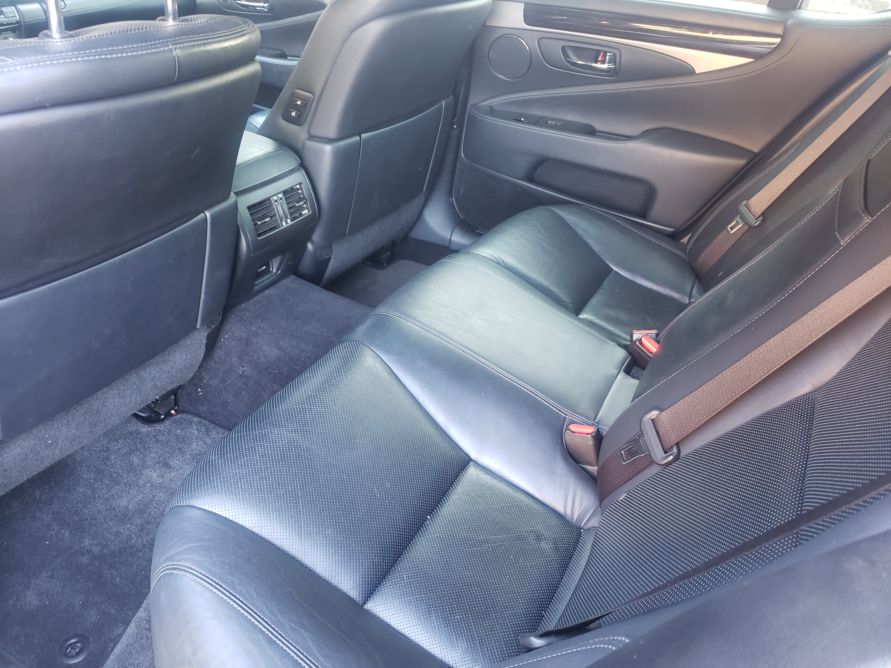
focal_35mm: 26
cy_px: 334
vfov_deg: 53.1
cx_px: 446
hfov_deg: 67.3
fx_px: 669
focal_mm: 4.3
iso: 250
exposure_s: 1/30
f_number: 1.5
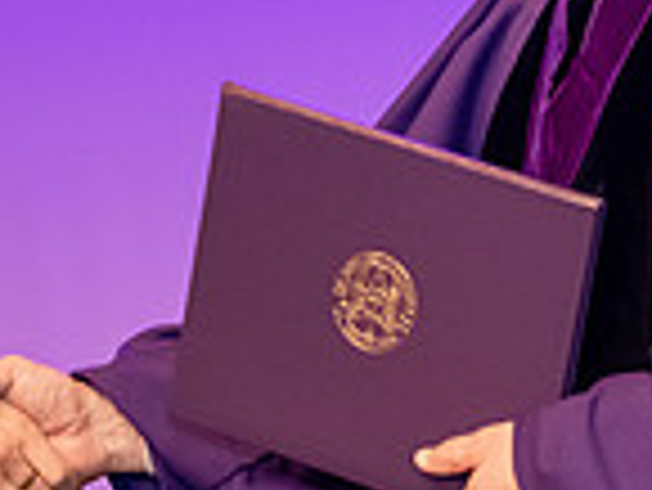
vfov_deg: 4.5
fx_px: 6221
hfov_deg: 6.0
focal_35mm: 330
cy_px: -97
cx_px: 184
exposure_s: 1/200
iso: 3200
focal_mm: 86
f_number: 4
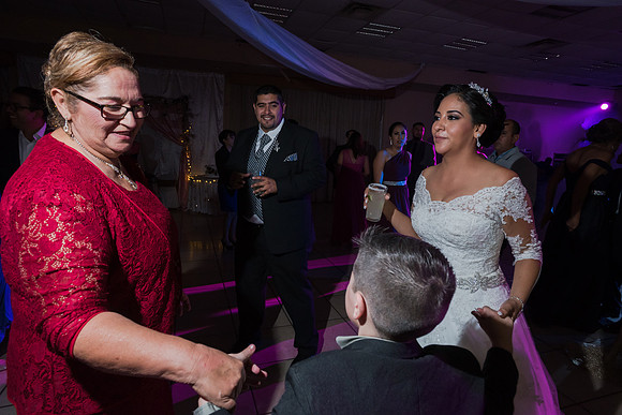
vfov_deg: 62.0
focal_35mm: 20
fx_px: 346
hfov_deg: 84.0
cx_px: 311
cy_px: 208
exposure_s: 1/100
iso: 1600
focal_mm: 20
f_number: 4.5
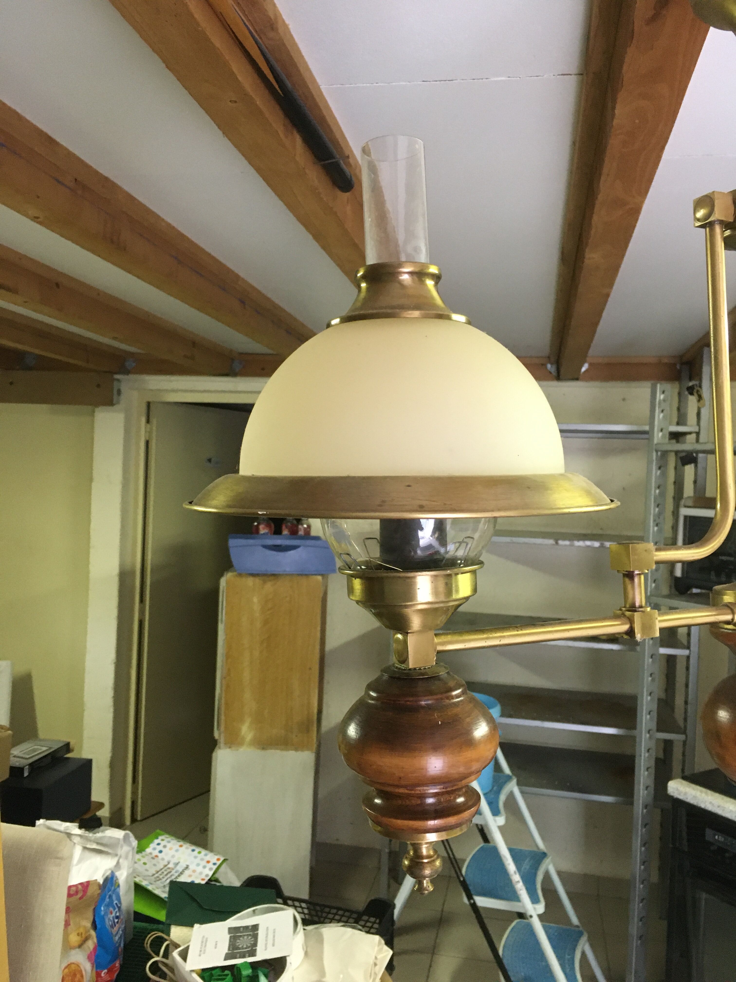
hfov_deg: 48.2
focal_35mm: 29
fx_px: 822
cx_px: 368
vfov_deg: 61.7
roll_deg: -1.9
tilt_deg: +0.3
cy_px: 491
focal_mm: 4.15
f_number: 2.2
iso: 250
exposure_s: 1/33
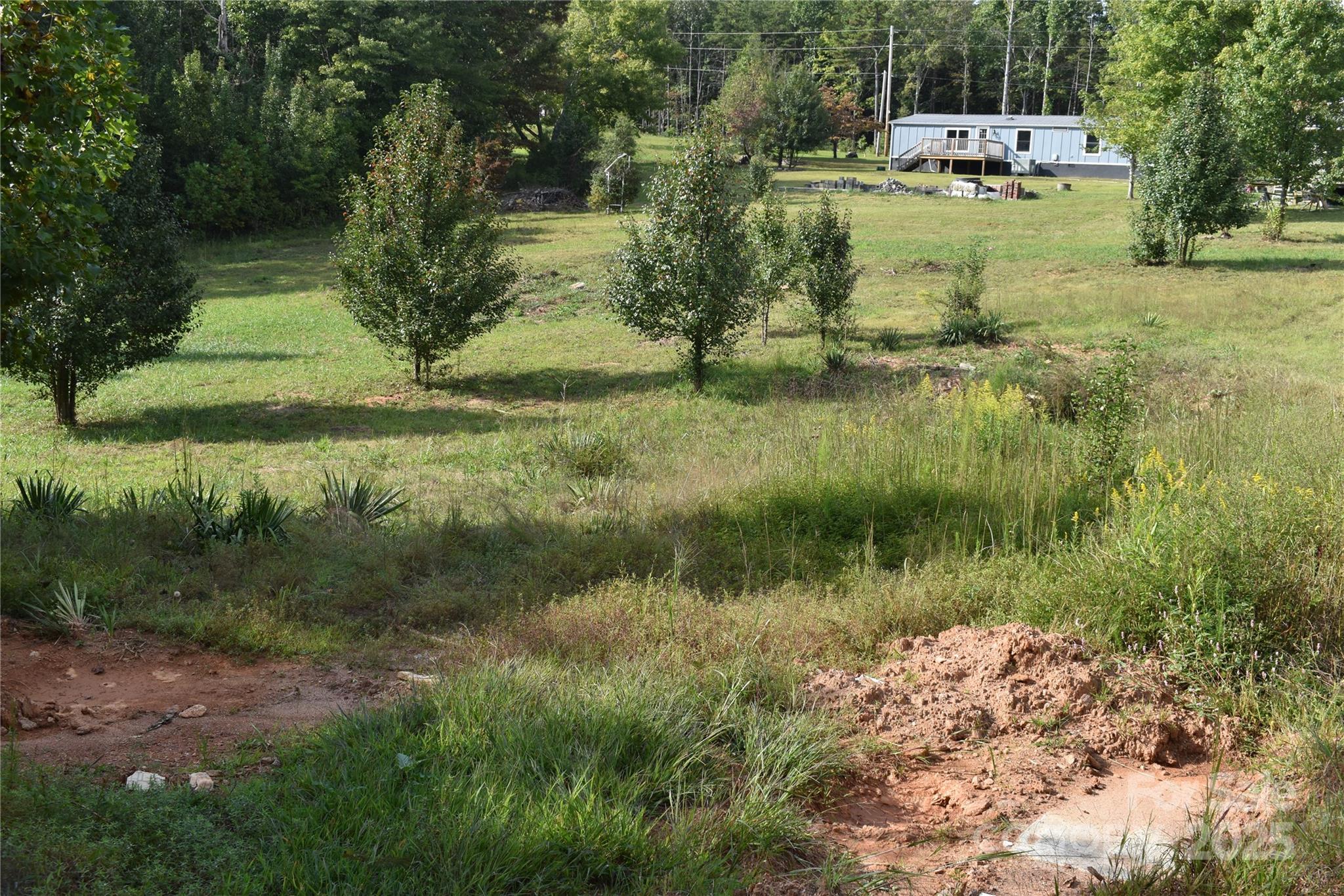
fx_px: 1512
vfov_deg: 33.0
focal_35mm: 40
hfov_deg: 47.9
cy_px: 448
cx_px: 672
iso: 200
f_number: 9
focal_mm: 27
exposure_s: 1/320
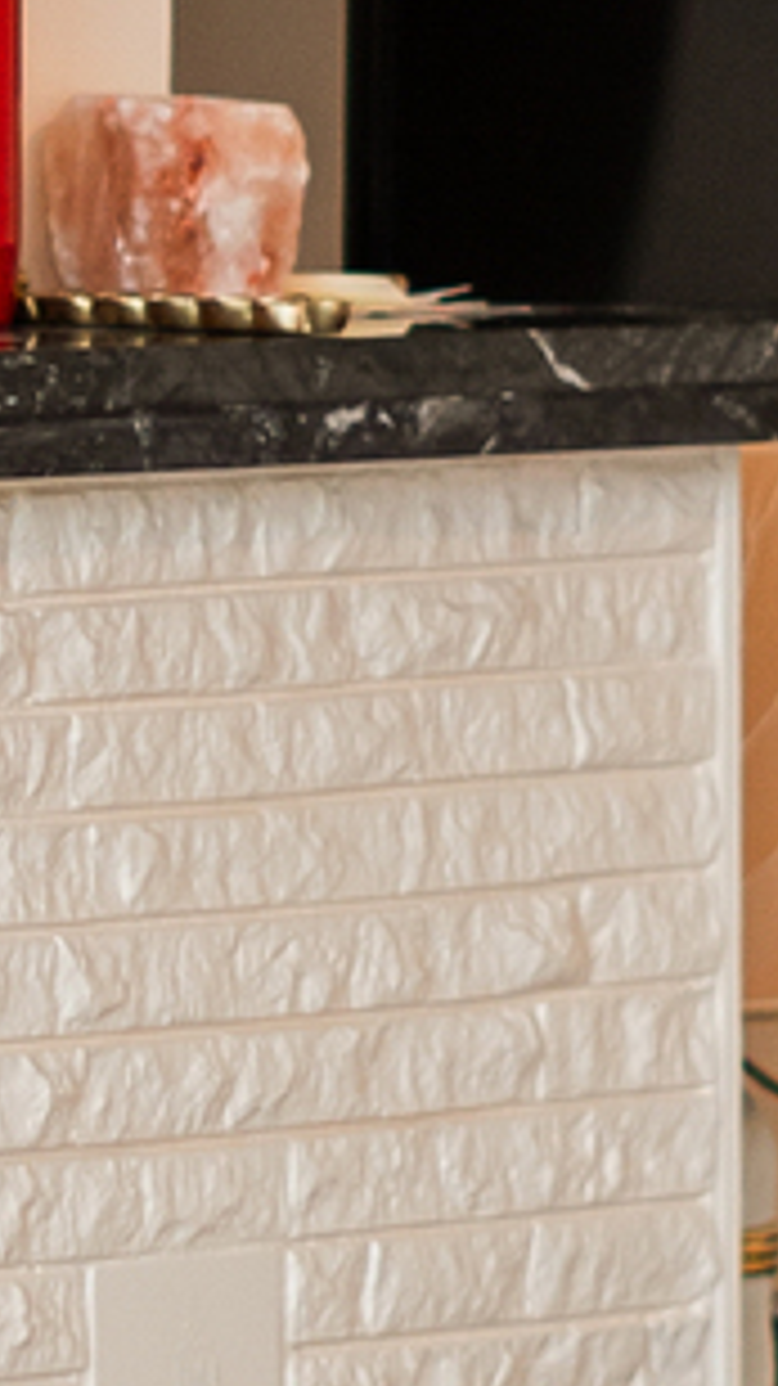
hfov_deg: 3.0
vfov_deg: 5.3
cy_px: 666
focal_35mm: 408
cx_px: -625
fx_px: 14980
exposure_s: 1/400
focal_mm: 50
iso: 250
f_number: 1.8
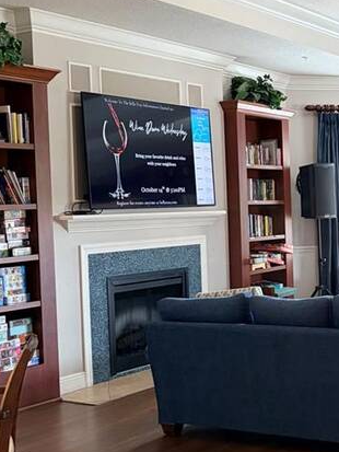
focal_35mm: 63
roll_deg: +1.3
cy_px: 218
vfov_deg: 30.7
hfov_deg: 22.4
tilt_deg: -2.3
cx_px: 336
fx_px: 822
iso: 200
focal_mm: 5.96
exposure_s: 1/60
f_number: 1.6
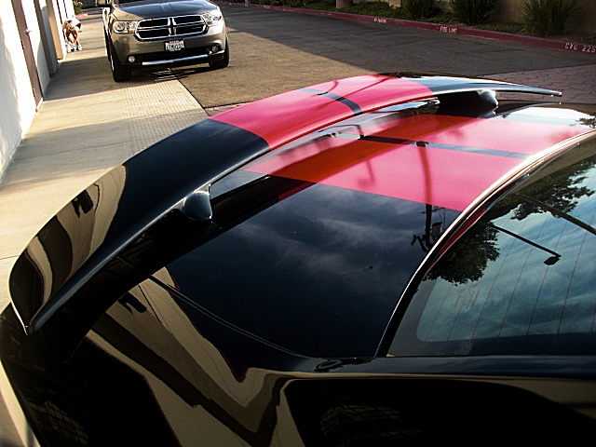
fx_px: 620
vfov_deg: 39.7
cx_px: 298
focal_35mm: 36
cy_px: 224
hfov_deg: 51.4
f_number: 2.8
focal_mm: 6.3
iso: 50
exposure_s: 1/320
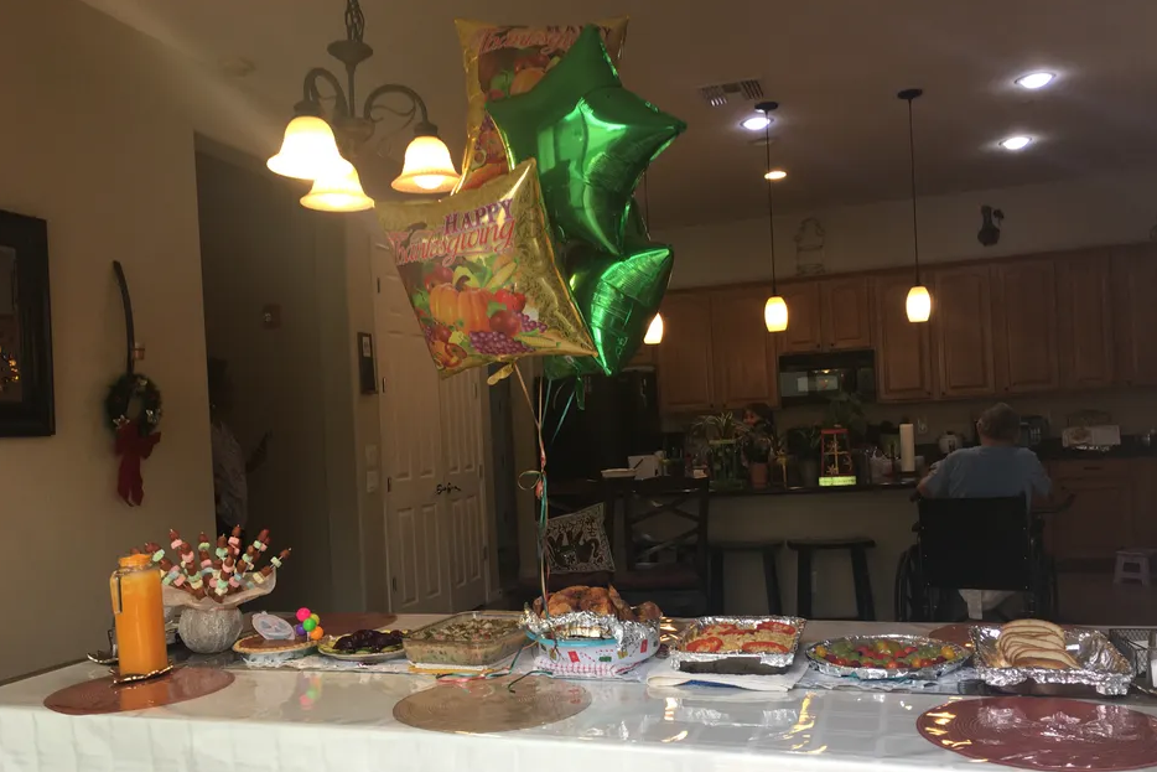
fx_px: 996
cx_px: 571
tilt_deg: -0.6
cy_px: 441
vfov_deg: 42.2
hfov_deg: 60.3
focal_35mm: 31
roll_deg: +3.2
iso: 32
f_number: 2.2
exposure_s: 1/60
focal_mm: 4.2
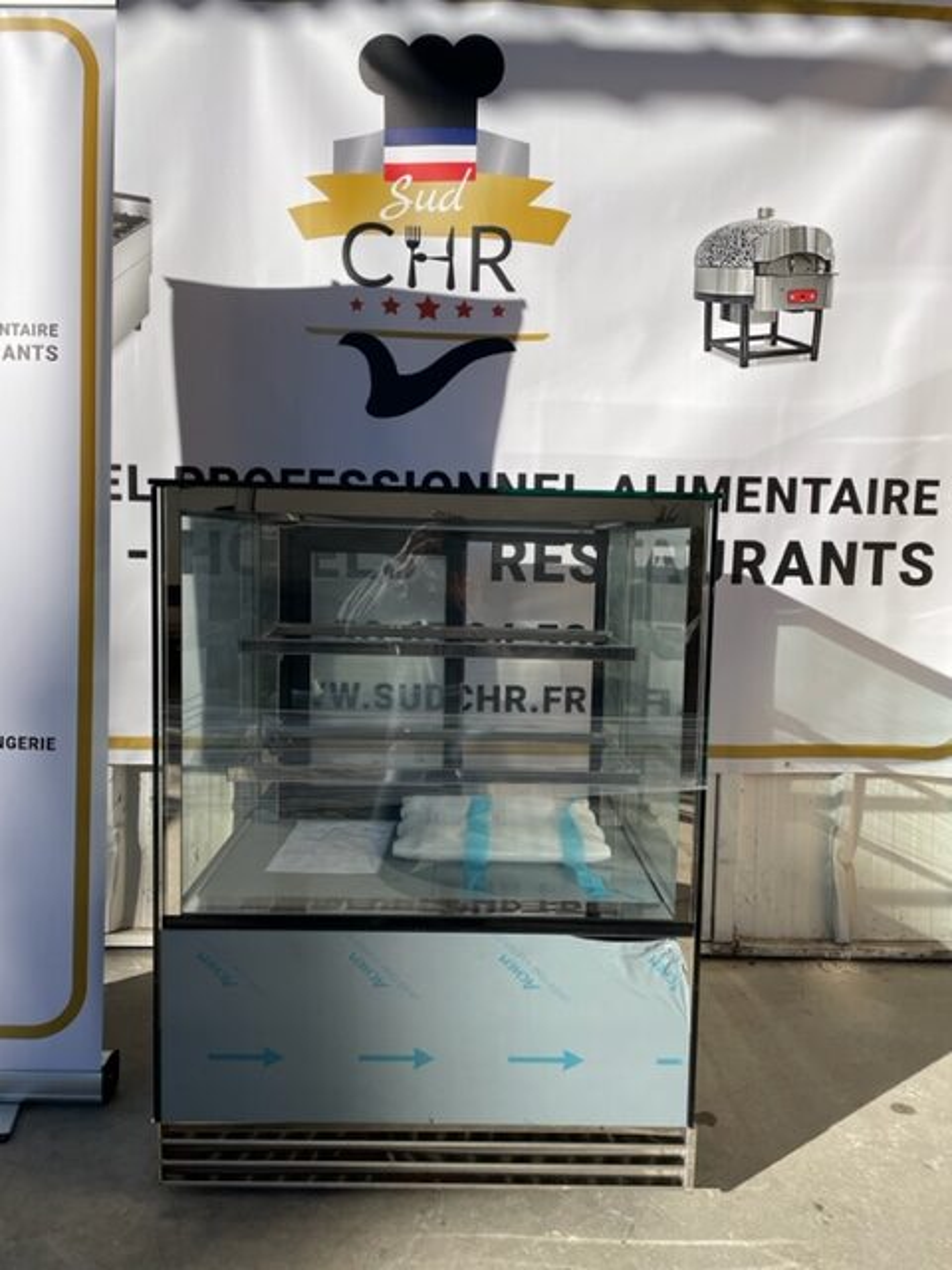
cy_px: 635
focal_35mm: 26
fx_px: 953
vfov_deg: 67.3
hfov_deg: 53.1
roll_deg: -0.9
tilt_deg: -3.6
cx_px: 476
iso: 32
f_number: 1.6
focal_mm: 4.2
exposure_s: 1/5051
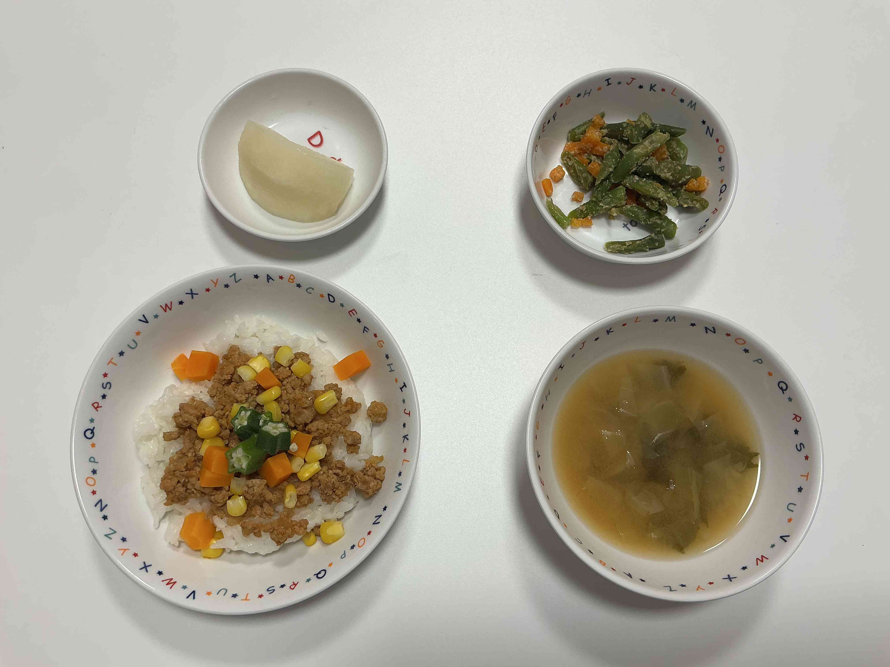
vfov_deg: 48.2
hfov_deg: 61.7
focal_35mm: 29
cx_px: 445
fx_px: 746
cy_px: 334
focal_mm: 3
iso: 20
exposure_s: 1/120
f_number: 1.8
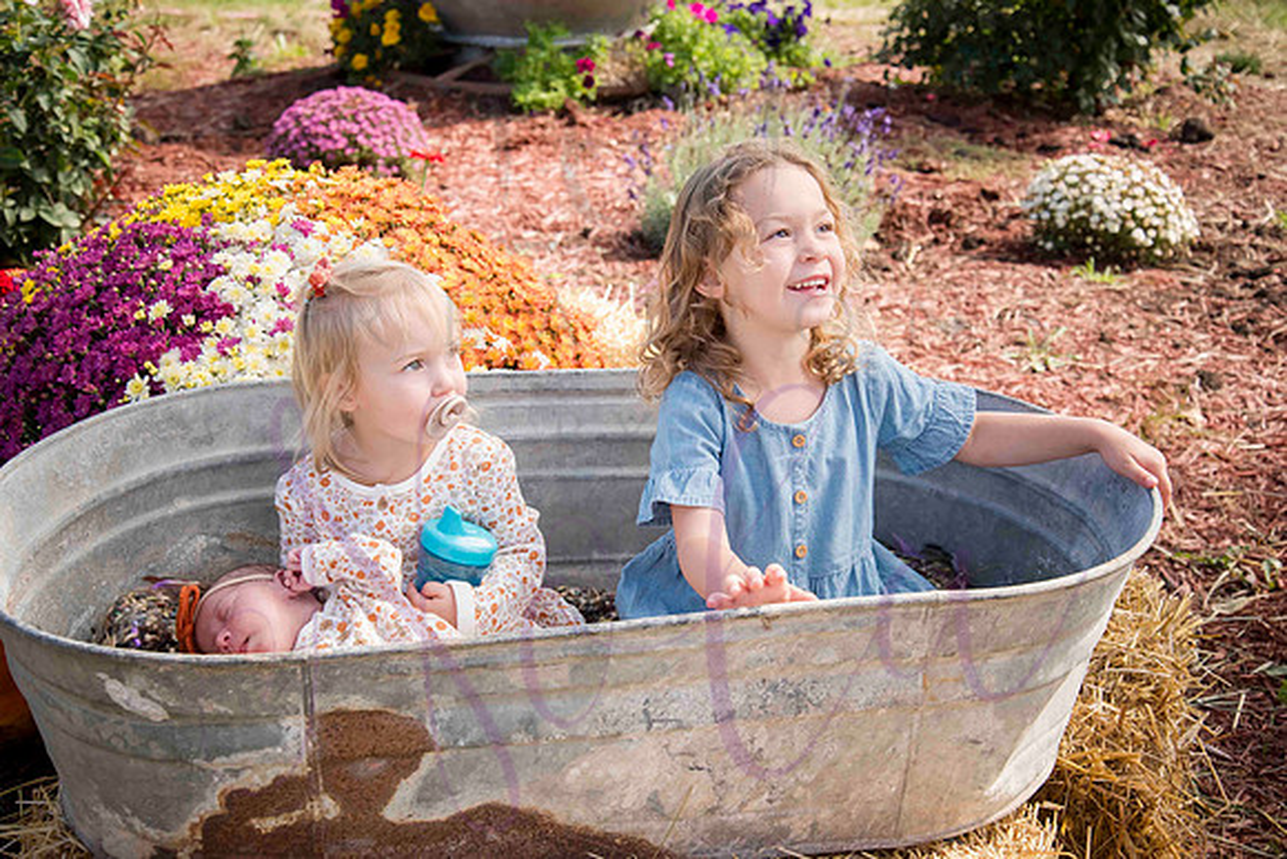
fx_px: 1716
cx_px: 644
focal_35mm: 48
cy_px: 430
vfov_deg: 28.1
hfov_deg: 41.1
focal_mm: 48
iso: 400
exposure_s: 1/500
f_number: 6.3
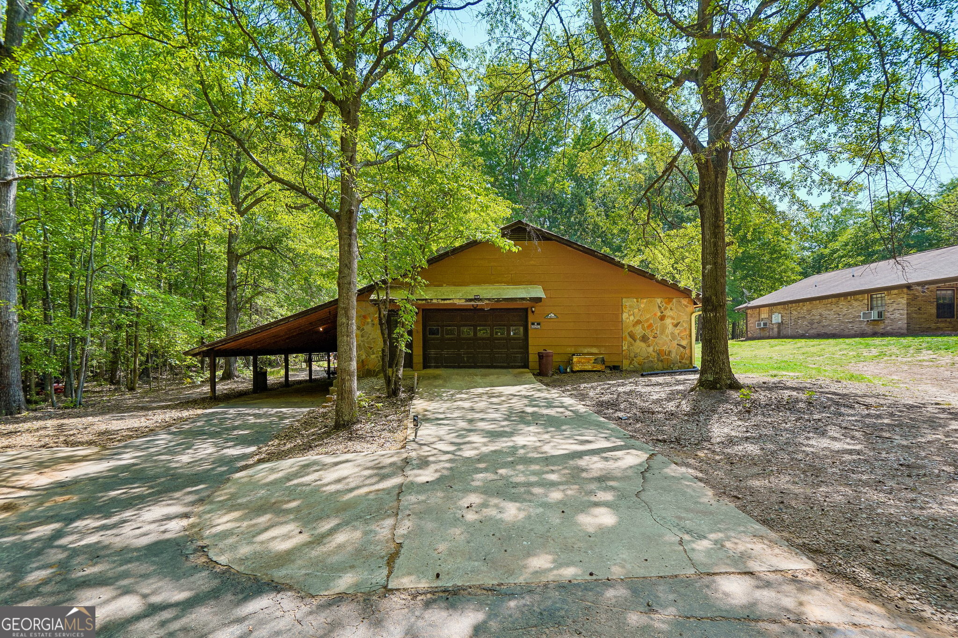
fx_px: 426
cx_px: 479
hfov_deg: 96.7
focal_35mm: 16
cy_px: 319
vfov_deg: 73.7
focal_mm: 16
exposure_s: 1/250
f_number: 5.6
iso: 50
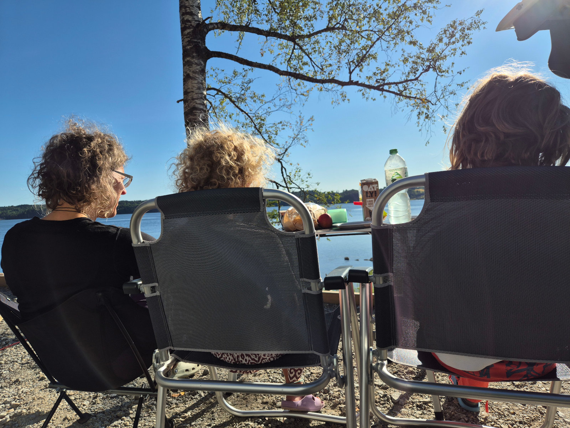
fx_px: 379
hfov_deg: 73.9
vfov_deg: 58.9
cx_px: 285
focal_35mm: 23
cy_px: 214
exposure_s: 1/3144
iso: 25
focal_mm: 5.4
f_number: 1.8
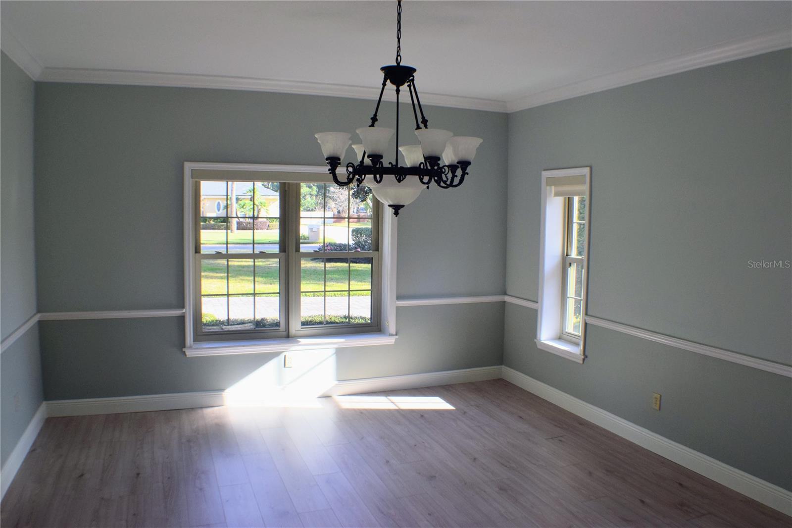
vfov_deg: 36.9
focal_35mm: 36
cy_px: 264
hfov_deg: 53.1
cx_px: 396
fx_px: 792
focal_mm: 24
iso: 400
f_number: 9
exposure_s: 1/125
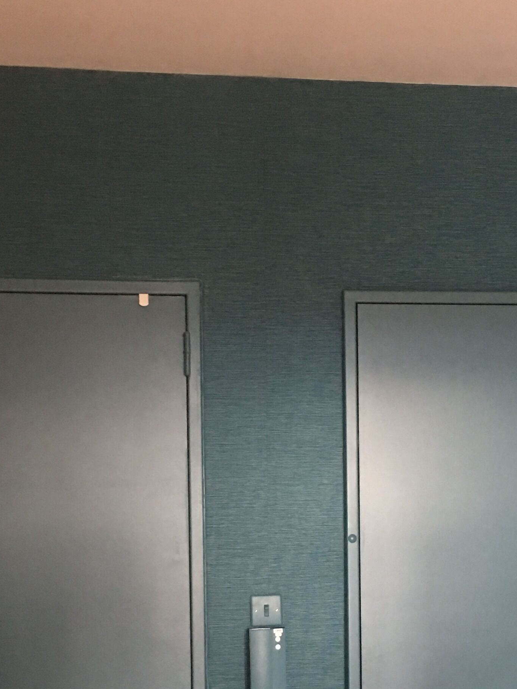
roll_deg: +0.1
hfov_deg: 22.9
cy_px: 512
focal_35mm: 64
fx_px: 1275
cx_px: 327
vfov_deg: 29.8
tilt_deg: -0.5
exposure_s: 1/4
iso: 100
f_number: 2.2
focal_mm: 4.15
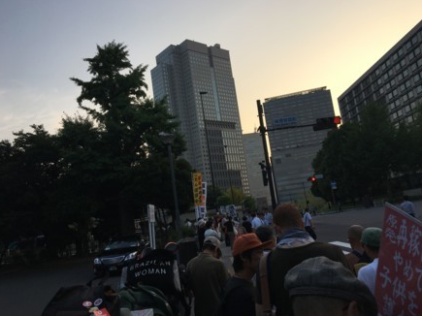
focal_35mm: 30
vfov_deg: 46.8
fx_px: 366
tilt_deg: +9.0
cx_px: 212
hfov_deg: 60.0
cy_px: 157
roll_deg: +8.2
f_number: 2.2
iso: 25
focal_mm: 4.15
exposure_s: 1/506
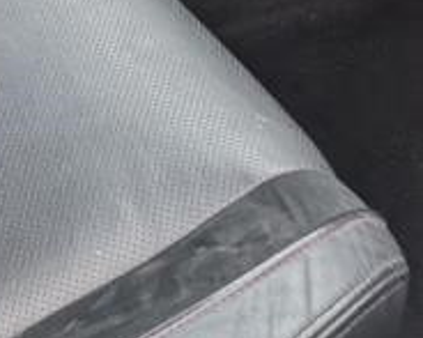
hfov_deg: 19.0
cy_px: -274
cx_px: -222
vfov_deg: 15.1
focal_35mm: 88
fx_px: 1101
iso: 39
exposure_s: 1/292
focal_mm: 1.95
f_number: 2.2
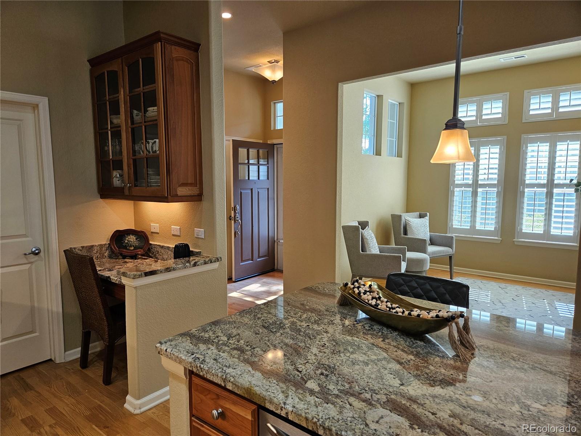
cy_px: 218
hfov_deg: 73.9
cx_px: 290
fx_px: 386
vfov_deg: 58.9
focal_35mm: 23
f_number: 1.8
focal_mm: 5.4
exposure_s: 1/120
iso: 160
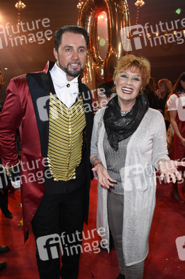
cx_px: 92
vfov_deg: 67.4
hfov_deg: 47.9
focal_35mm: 27
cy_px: 140
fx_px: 208
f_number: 6.3
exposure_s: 1/160
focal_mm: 18
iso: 1600
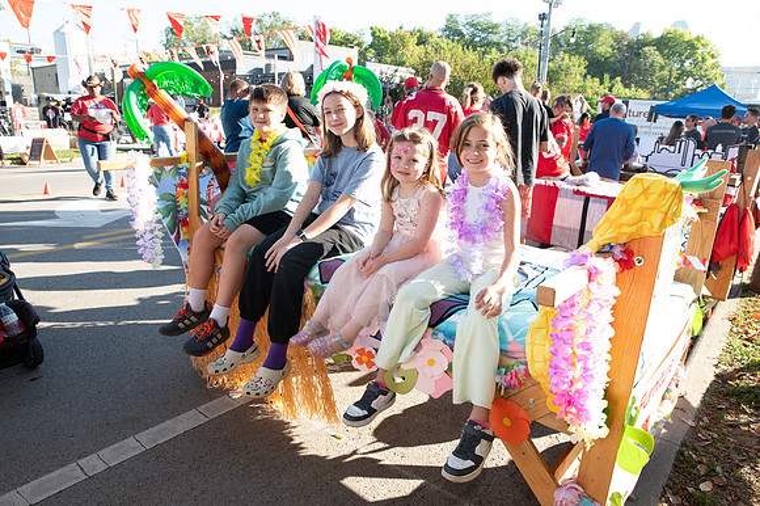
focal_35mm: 24
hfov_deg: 73.8
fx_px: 506
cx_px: 380
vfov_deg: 53.1
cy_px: 253
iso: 400
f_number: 6.3
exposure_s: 1/200
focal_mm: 24
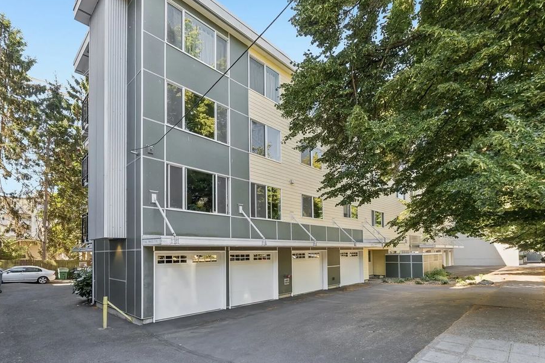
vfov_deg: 70.3
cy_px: 191
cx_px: 277
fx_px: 257
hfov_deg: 93.3
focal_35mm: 17
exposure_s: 1/25
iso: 250
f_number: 9
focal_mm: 10
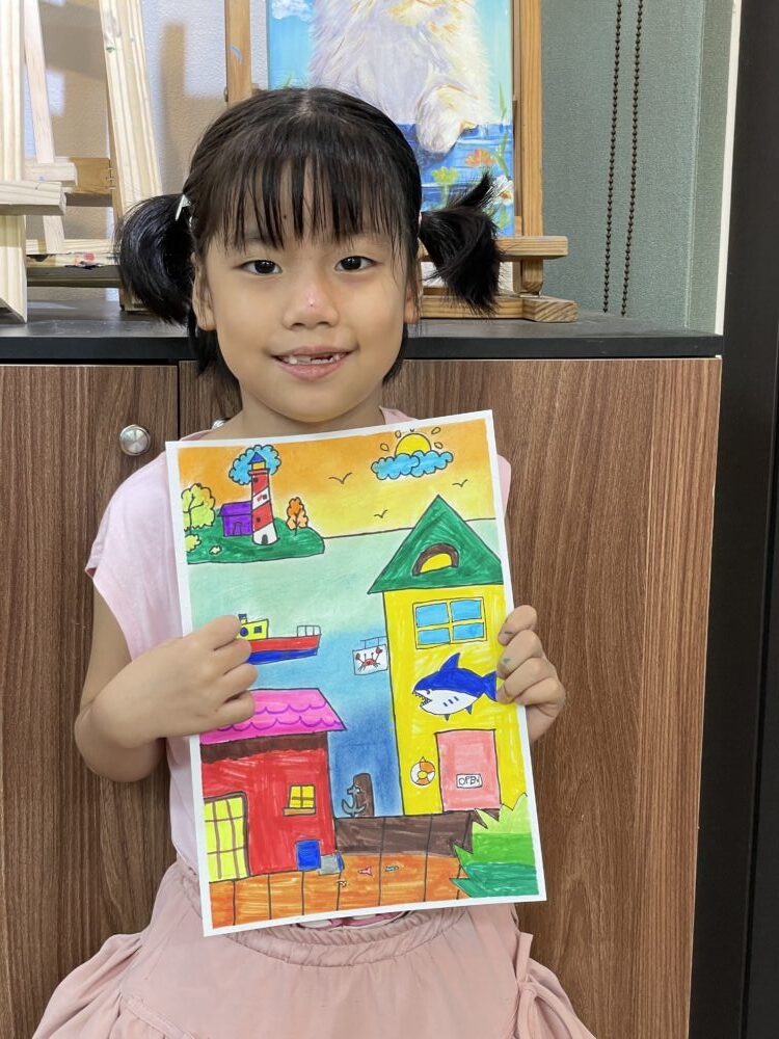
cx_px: 390
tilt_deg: -10.2
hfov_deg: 28.0
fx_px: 1560
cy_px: 520
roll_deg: -1.5
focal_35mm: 52
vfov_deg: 36.8
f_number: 2
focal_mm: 6
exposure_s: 1/100
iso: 125
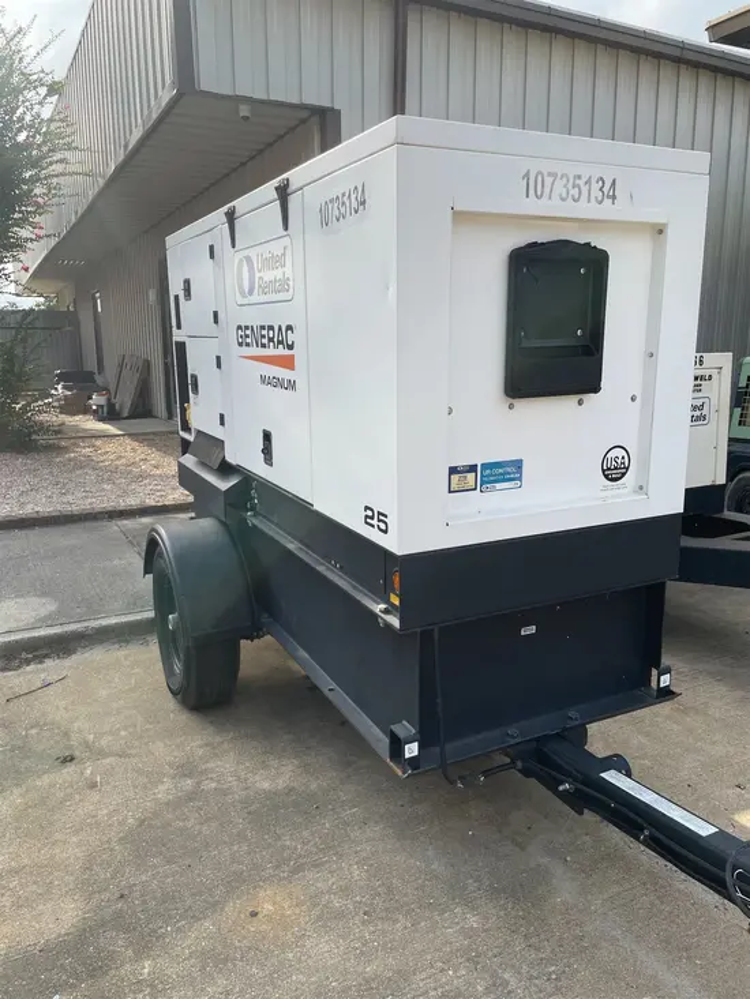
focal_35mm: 26
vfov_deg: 67.3
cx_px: 375
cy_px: 500
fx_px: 751
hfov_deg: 53.1
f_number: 1.6
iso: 50
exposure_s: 1/2257
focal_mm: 4.2
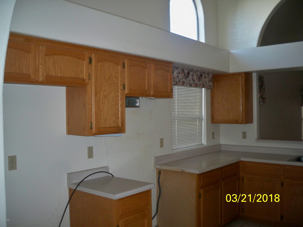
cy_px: 114
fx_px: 306
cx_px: 152
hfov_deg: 52.6
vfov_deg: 40.7
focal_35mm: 35
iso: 200
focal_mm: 6.3
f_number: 3.1
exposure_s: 1/60
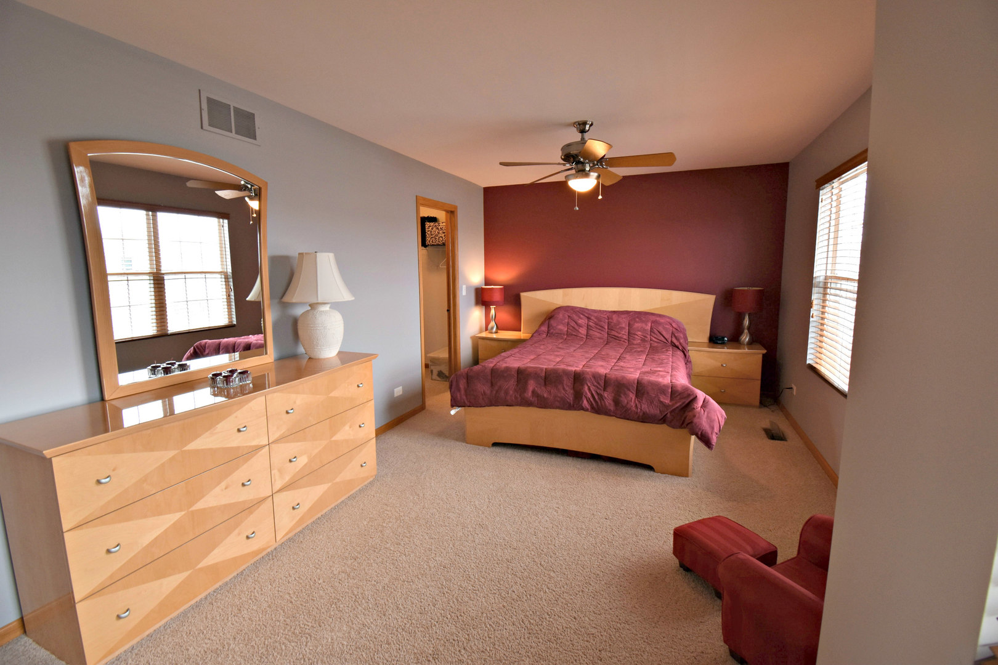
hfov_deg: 100.4
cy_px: 332
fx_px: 416
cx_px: 499
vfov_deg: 77.3
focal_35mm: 15
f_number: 8
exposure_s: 1/15
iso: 360
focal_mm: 10
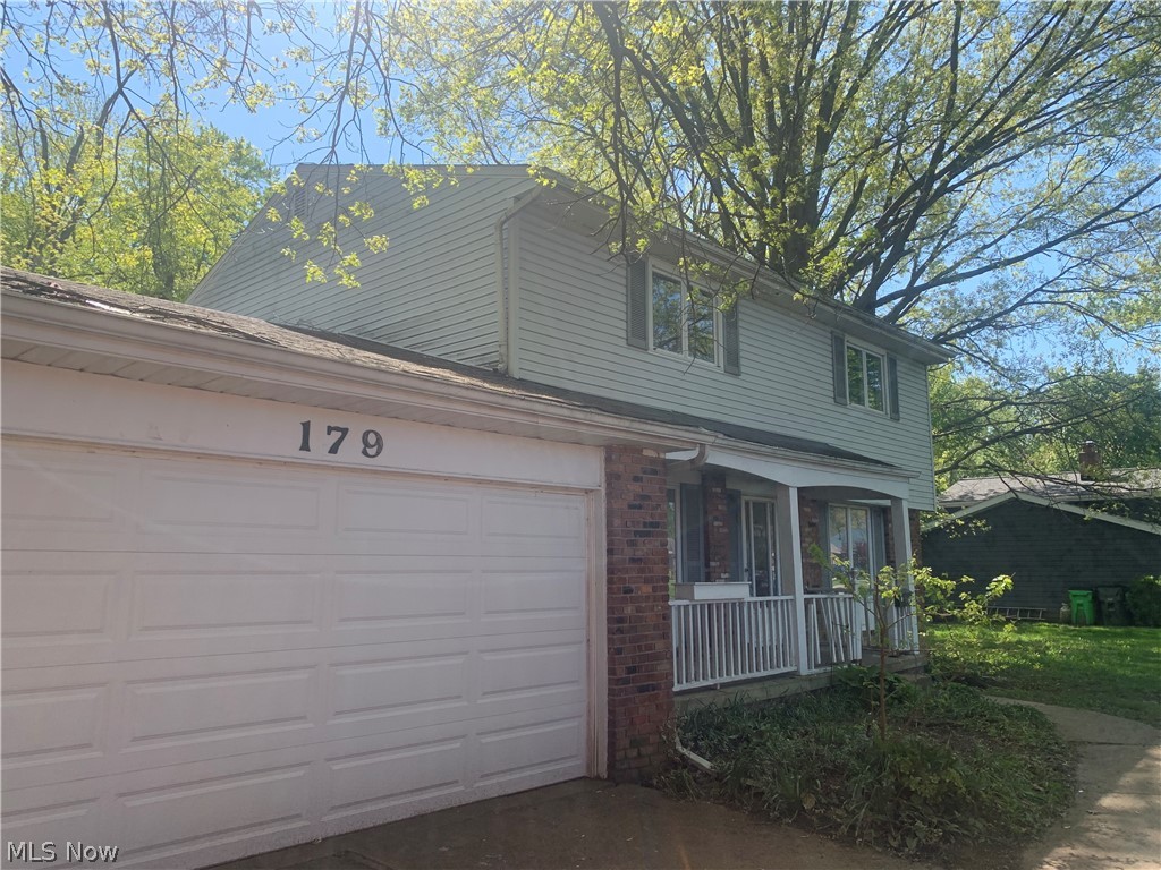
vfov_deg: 53.1
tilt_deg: +9.0
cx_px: 580
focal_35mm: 26
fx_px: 872
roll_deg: +0.4
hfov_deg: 67.3
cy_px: 435
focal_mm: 4.25
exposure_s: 1/815
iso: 25
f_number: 1.8
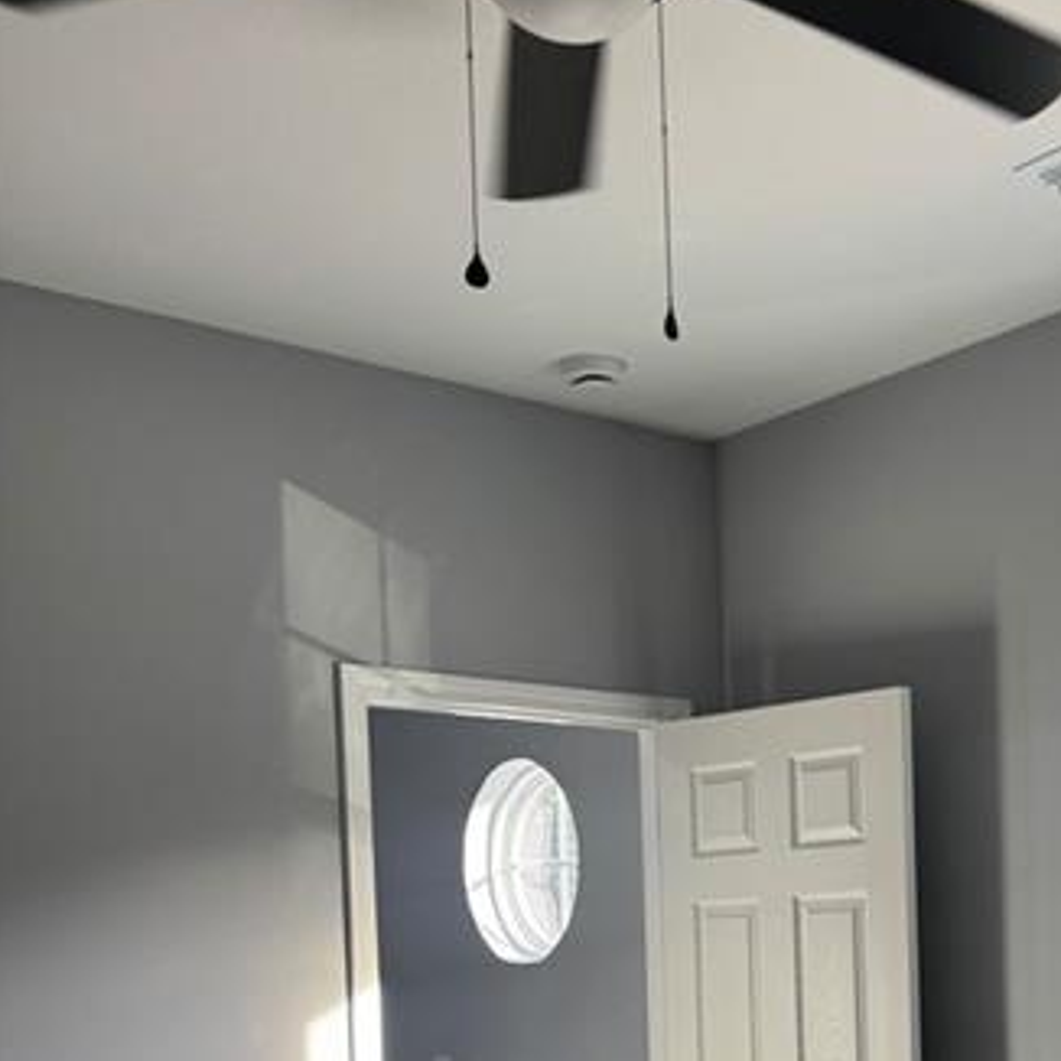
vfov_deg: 32.0
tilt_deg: -0.4
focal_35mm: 50
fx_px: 1734
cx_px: 924
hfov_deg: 32.6
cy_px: 996
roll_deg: +2.2
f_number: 1.78
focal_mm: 6.76
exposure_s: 1/120
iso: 80
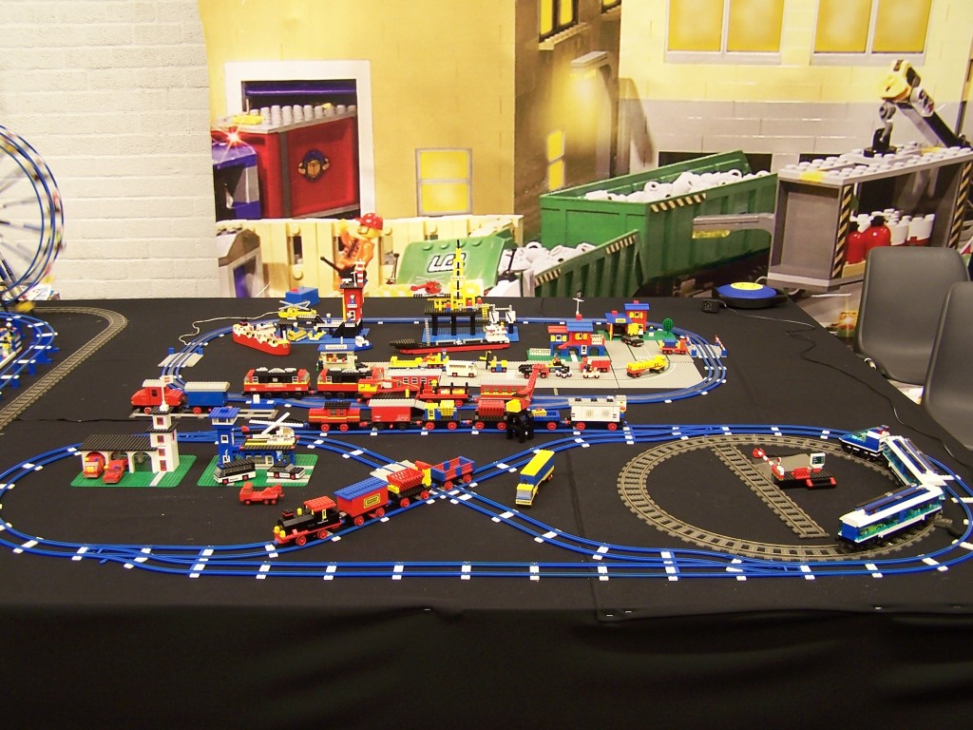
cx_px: 486
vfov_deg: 37.7
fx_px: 1068
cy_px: 365
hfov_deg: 49.0
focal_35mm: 38
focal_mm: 6.3
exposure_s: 1/2
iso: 80
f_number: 2.8
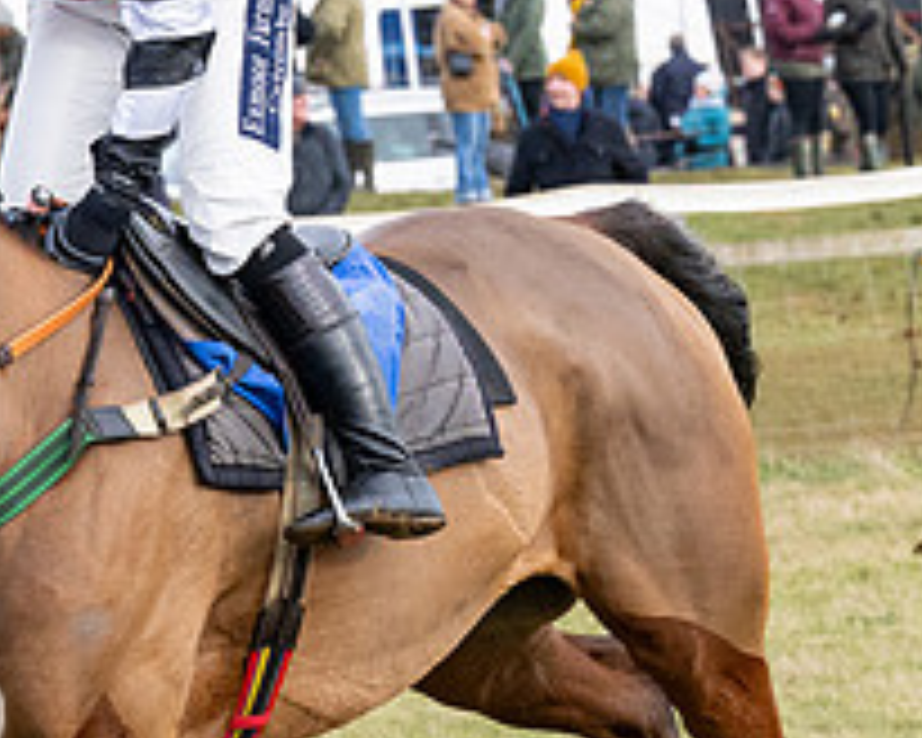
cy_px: 423
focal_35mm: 362
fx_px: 9878
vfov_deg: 4.3
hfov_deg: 5.3
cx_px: -34
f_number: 5
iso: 800
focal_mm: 78
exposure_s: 1/1600
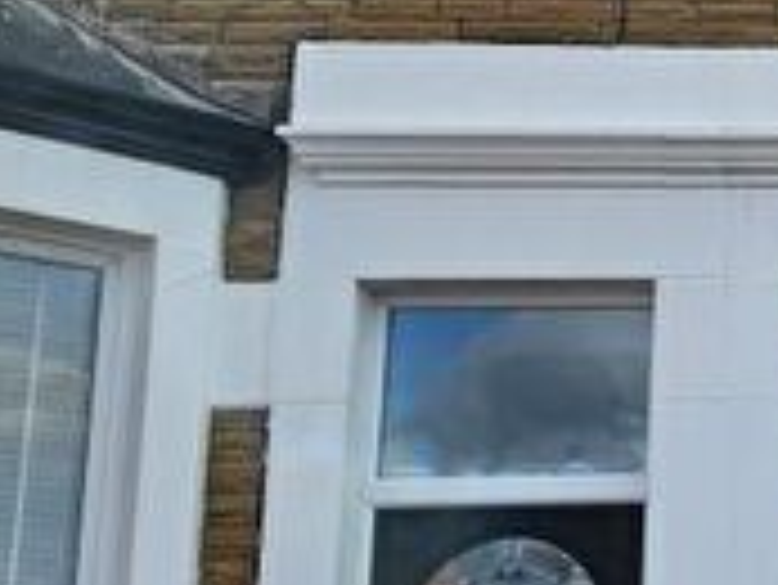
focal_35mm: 93
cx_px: 1268
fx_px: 2092
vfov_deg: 15.9
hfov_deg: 18.0
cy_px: 254
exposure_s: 1/1290
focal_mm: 5.4
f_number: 1.8
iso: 25
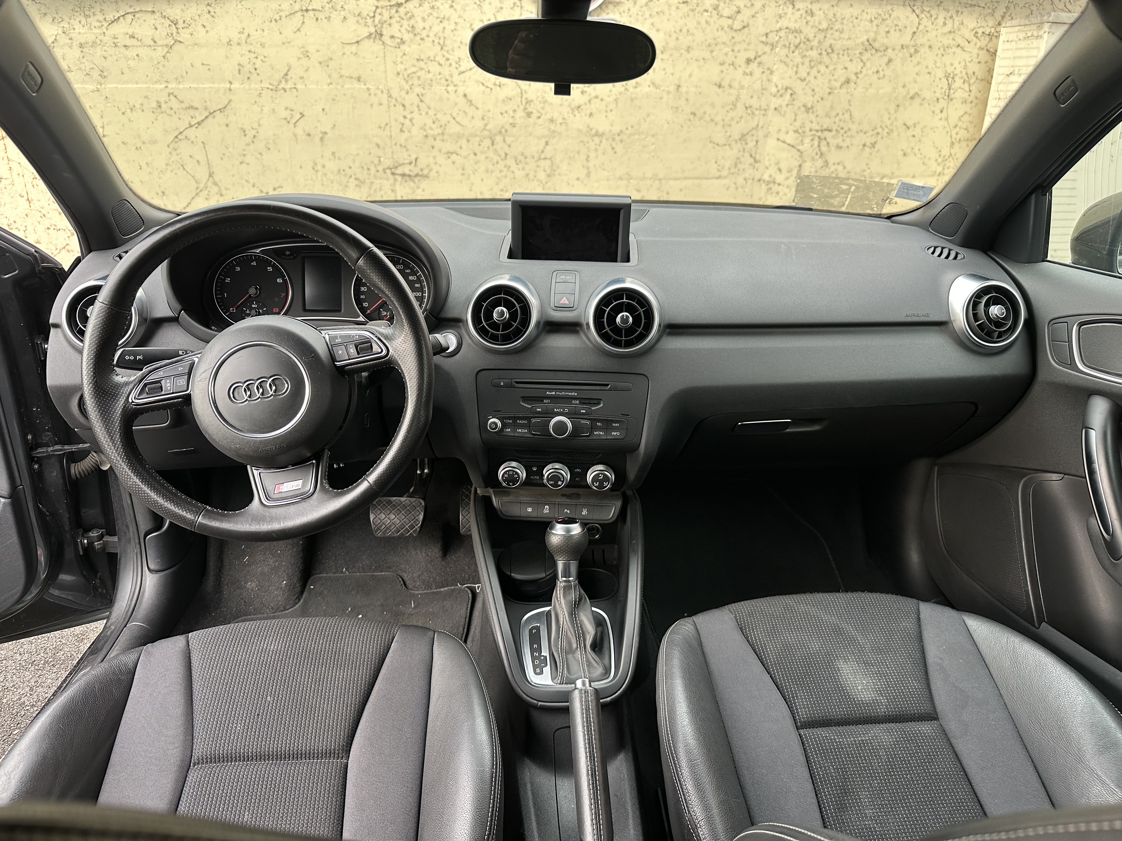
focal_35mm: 24
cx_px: 561
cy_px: 420
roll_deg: -0.2
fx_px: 778
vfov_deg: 56.8
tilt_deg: -21.0
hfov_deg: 71.6
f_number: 1.78
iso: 160
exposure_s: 1/121
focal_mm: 6.86
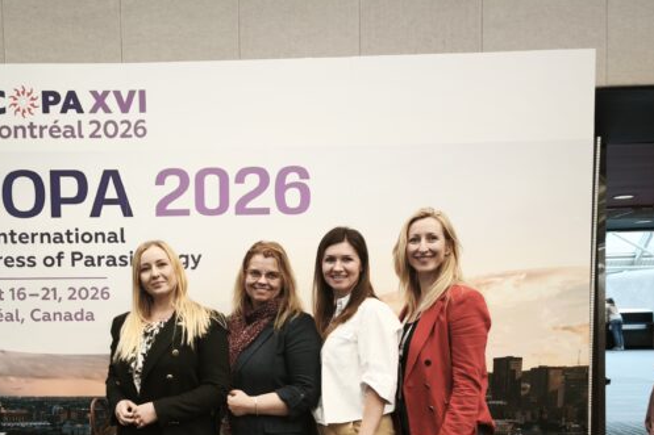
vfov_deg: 34.9
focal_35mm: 37
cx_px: 253
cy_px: 343
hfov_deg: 51.5
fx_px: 672
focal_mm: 5.35
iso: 320
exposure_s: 1/60
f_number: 1.7
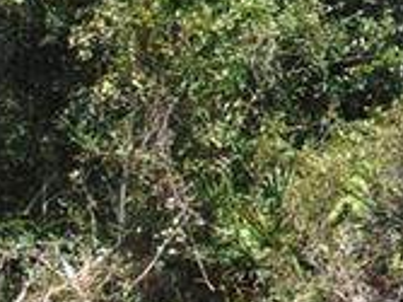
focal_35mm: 153
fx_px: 1780
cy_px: -34
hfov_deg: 11.9
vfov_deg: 9.6
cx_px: 722
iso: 80
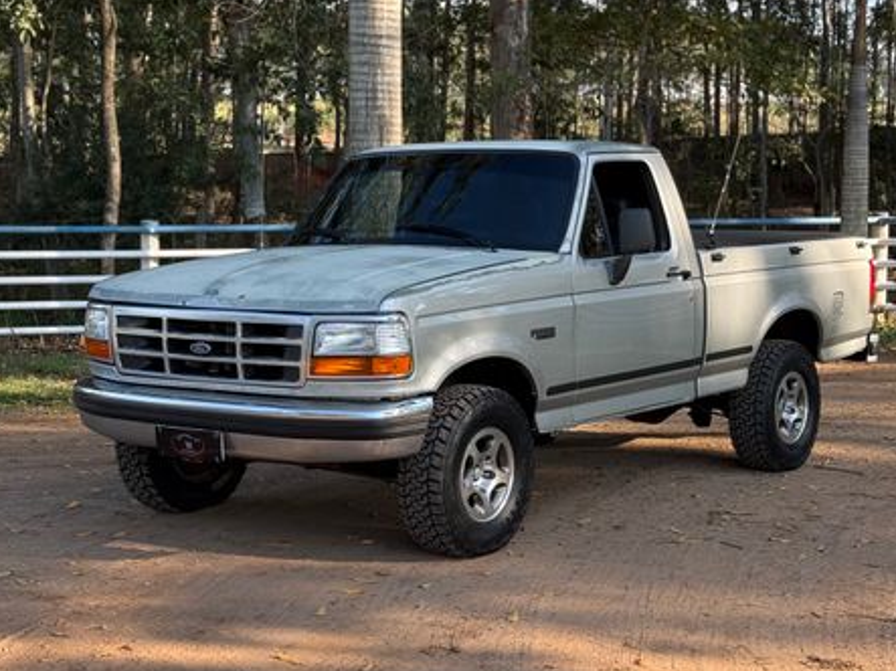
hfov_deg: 37.5
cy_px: 340
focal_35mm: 51
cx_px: 467
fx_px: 1320
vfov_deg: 28.5
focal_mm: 6.76
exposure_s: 1/762
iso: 64
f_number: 1.78
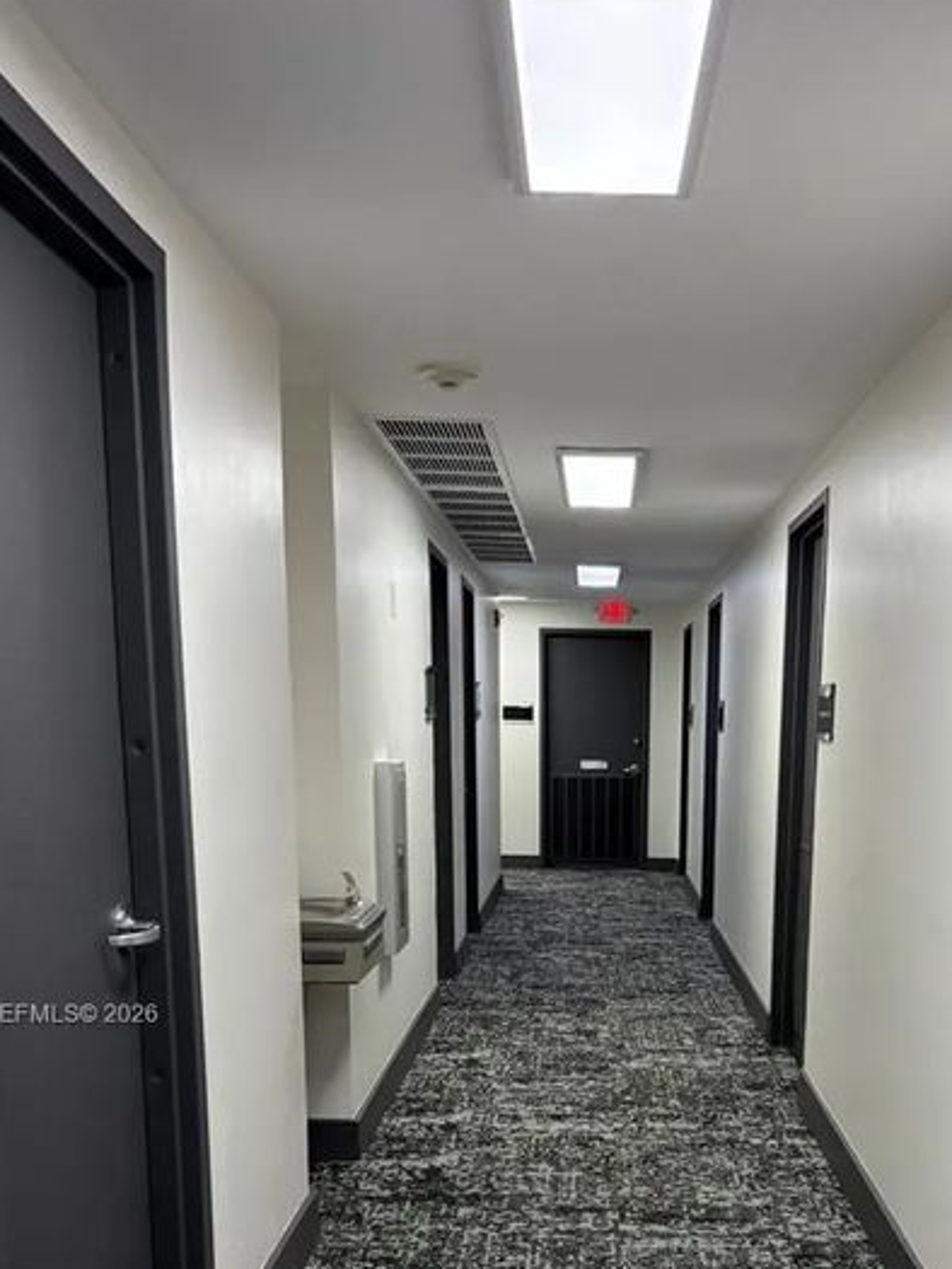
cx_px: 614
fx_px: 1430
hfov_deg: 36.5
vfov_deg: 45.4
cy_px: 1016
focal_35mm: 39
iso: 200
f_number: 1.78
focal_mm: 6.76
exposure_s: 1/158
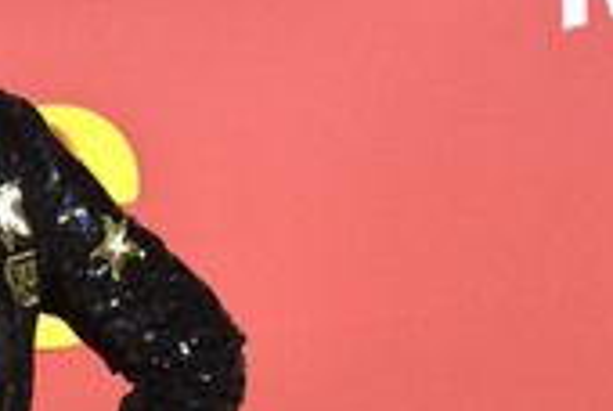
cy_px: 245
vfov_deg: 5.7
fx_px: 4145
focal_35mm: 243
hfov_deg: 8.4
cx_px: -115
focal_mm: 92
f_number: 6.3
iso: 2000
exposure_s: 1/320
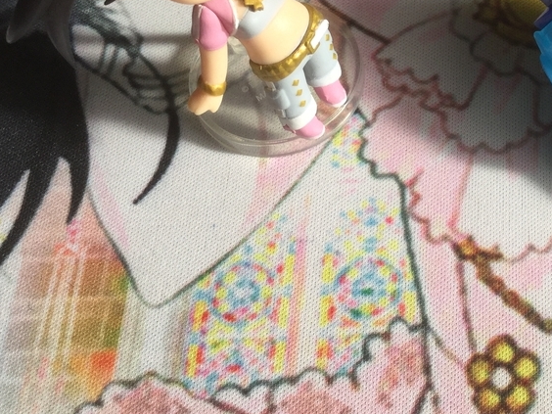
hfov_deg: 28.2
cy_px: 79
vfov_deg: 22.0
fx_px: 1052
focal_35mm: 66
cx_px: 507
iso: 25
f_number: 2.4
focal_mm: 3.3
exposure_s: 1/193
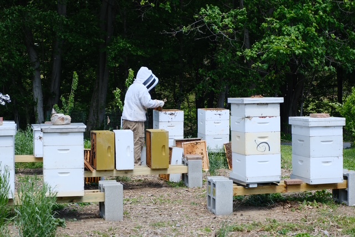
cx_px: 178
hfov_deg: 29.6
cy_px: 118
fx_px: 671
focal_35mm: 68
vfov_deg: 20.1
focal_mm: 45
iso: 320
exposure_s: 1/350
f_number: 5.6
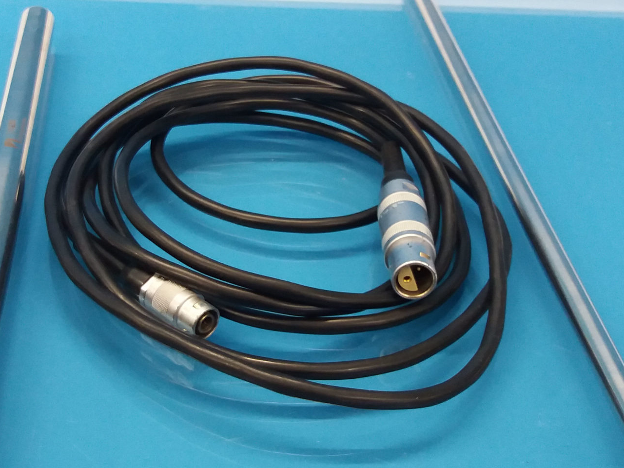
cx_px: 268
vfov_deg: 26.0
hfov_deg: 34.3
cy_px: 289
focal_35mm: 56
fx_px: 1009
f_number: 1.9
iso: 160
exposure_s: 1/17
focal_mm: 3.7
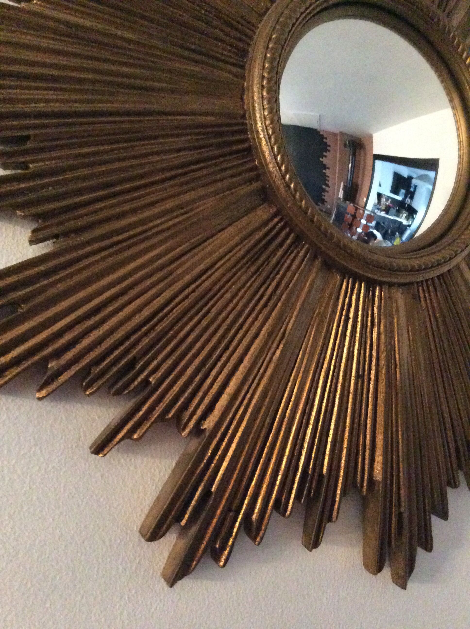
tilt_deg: +8.1
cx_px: 235
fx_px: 581
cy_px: 314
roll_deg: -2.8
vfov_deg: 56.9
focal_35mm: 32
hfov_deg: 44.1
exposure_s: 1/17
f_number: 2.4
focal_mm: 3.3
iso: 640
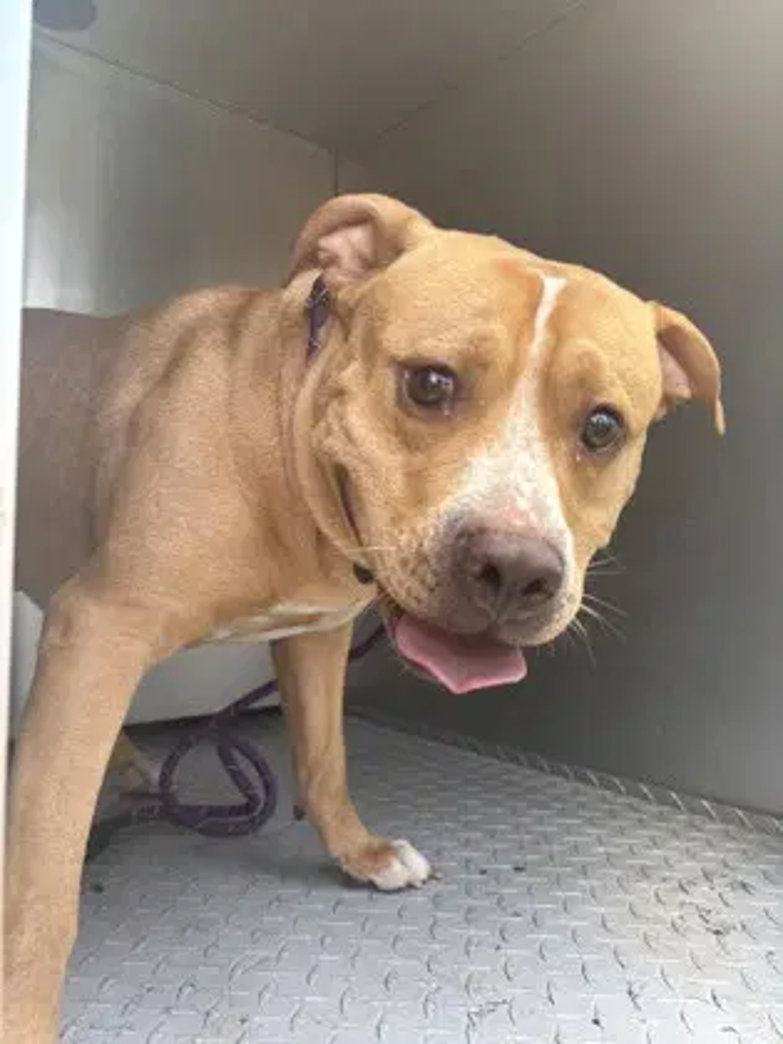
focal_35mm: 26
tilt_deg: +2.5
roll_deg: +0.8
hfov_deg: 53.1
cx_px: 392
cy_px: 522
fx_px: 784
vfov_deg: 67.3
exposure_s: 1/121
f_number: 1.6
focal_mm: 5.96
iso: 32
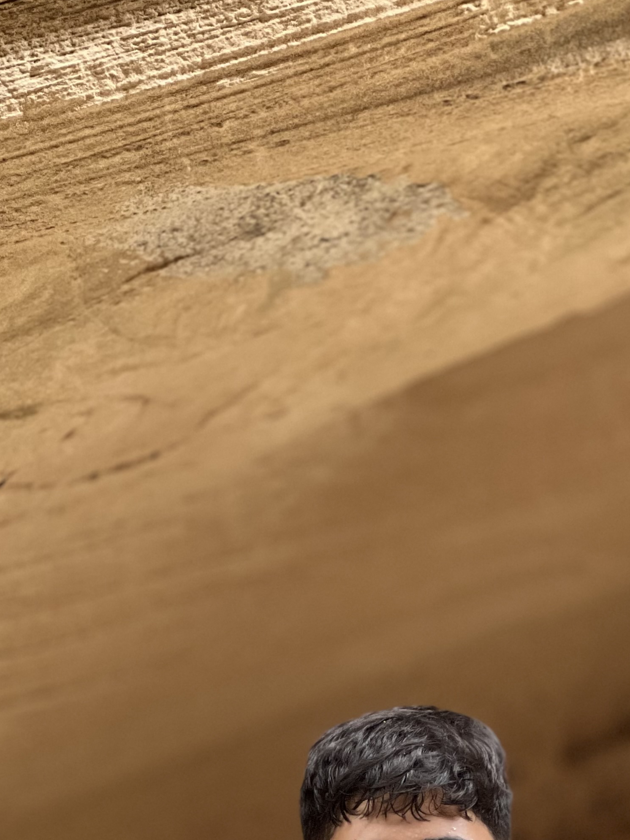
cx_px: 440
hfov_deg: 9.7
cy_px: 825
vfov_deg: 12.8
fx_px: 3689
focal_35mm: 152
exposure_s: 1/112
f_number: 2.8
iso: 250
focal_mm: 9
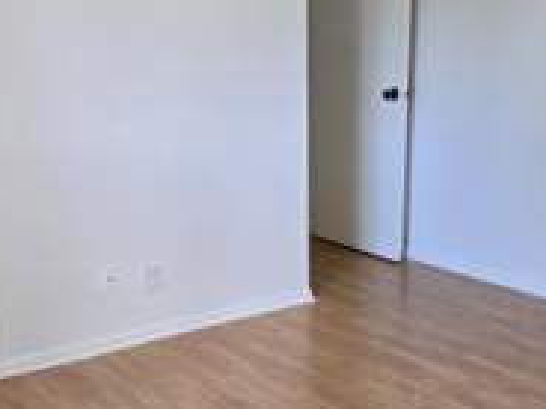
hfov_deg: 32.1
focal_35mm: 60
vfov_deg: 24.2
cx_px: 226
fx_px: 946
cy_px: 295
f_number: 1.8
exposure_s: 1/120
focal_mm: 5.4
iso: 320
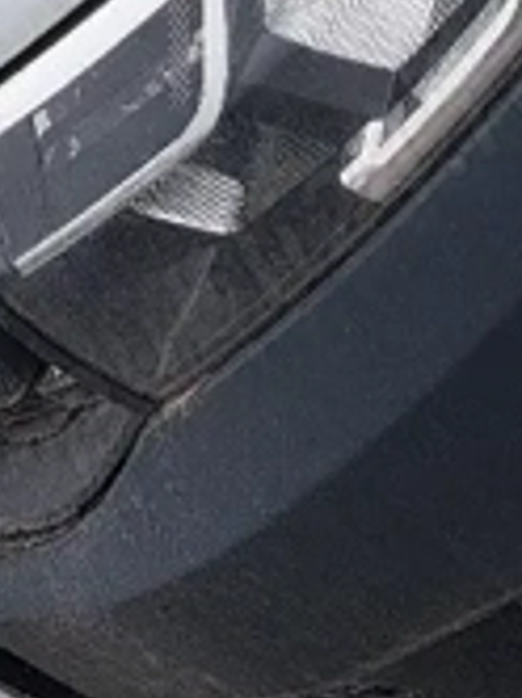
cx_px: 471
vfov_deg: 13.0
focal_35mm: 116
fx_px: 2338
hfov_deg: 12.6
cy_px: -971
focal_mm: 5.23
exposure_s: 1/625
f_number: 1.8
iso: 50
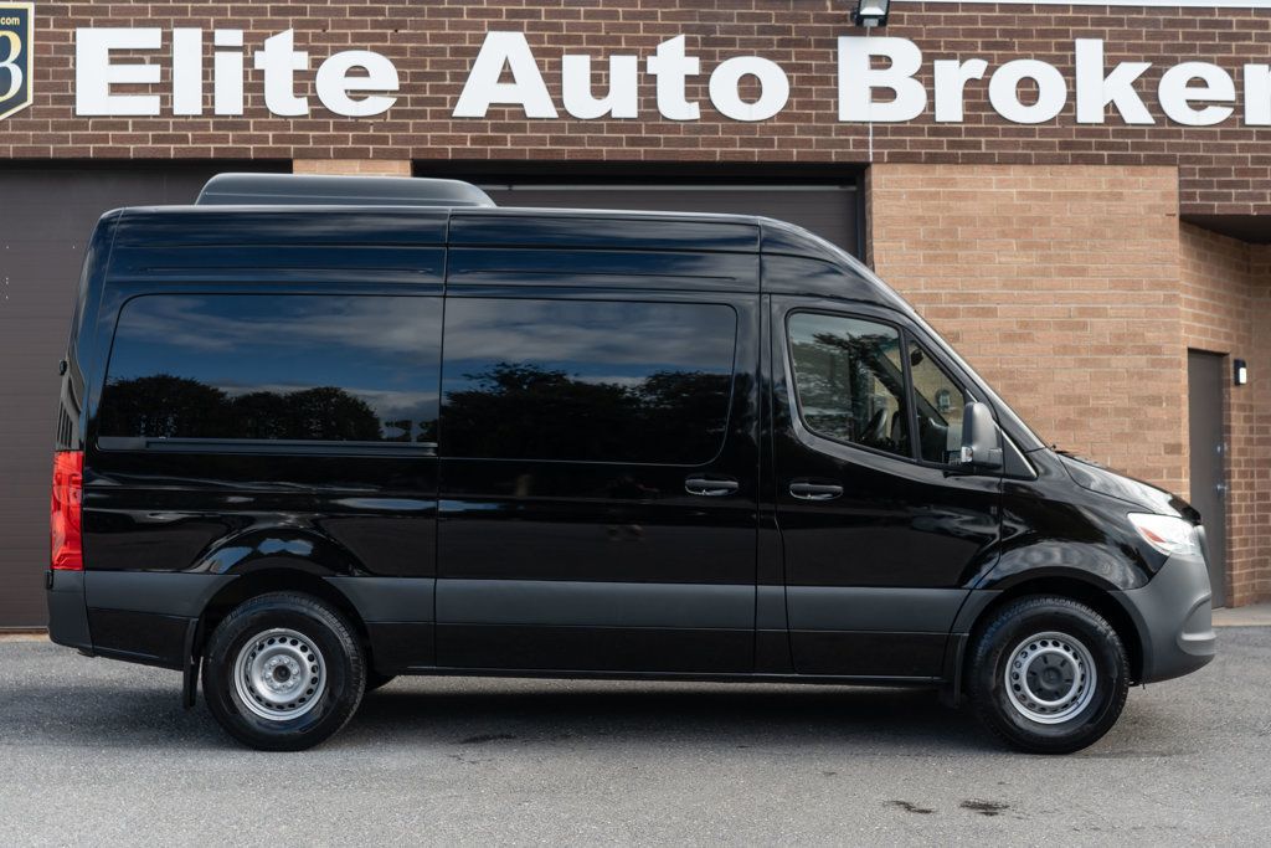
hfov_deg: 46.4
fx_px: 1483
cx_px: 636
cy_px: 424
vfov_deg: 31.9
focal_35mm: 42
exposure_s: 1/320
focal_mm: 28
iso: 125
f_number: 4
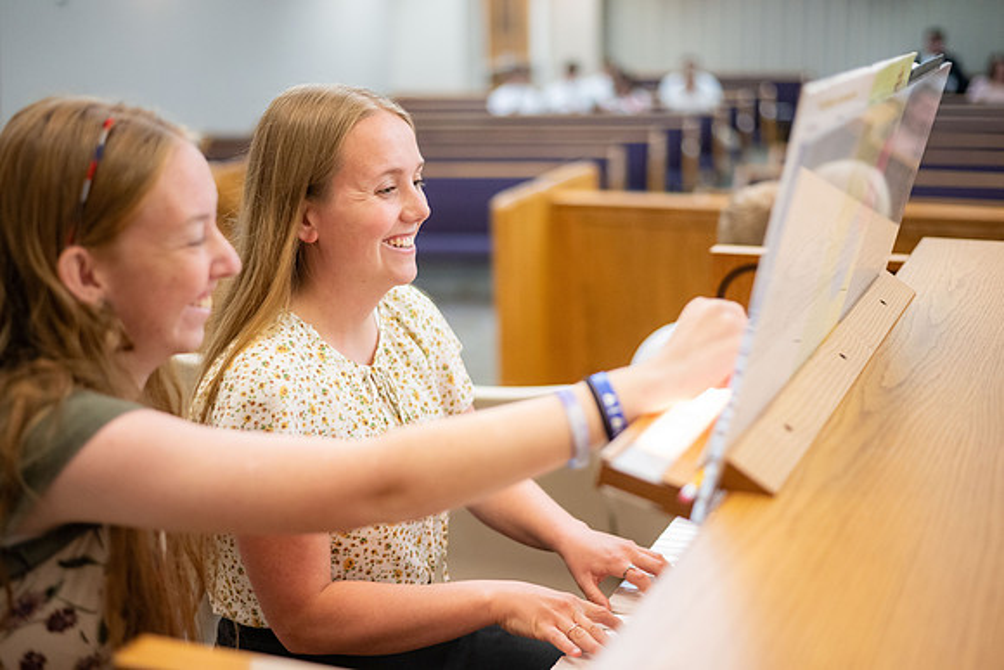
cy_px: 335
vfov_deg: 27.0
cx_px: 502
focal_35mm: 50
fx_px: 1395
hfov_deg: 39.6
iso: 1600
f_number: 1.8
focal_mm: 50
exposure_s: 1/400
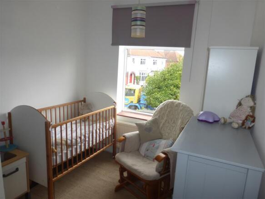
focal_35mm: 24
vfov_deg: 56.8
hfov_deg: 71.6
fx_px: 184
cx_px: 132
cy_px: 100
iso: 100
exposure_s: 1/100
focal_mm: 4.3
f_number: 3.3
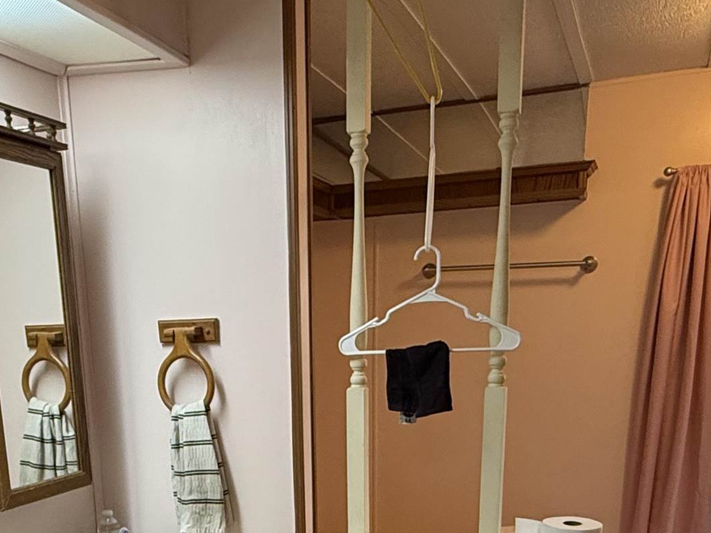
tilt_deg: -16.2
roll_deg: +1.7
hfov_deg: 45.4
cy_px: 565
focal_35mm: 41
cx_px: 269
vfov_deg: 31.7
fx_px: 842
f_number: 2.2
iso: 320
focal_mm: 2.22
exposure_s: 1/60
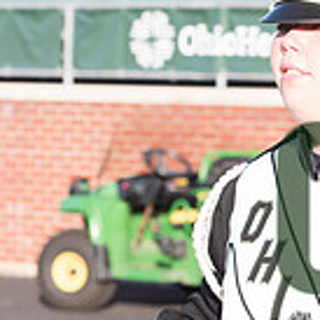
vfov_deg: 6.9
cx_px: 453
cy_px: 232
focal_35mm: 252
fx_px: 2636
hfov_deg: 6.9
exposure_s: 1/800
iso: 320
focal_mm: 70
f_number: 5
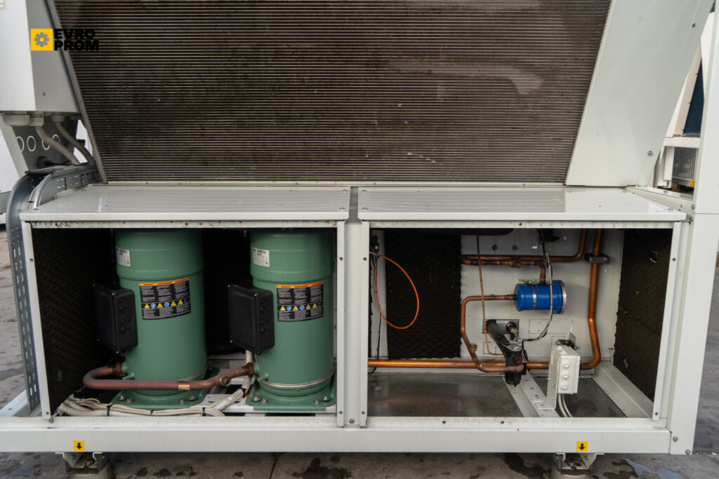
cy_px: 240
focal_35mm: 29
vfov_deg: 45.0
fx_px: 579
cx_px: 360
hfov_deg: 63.7
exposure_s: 1/50
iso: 100
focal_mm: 29
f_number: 9
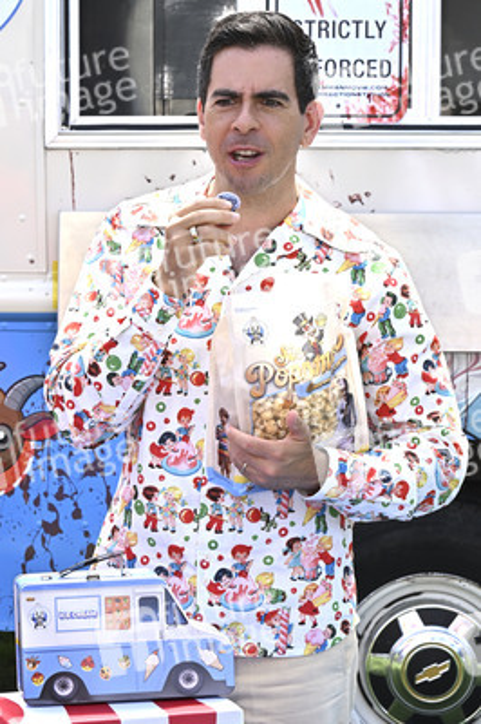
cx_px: 240
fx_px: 1546
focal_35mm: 77
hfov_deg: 17.7
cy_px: 362
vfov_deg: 26.3
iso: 640
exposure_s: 1/320
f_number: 10
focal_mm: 77
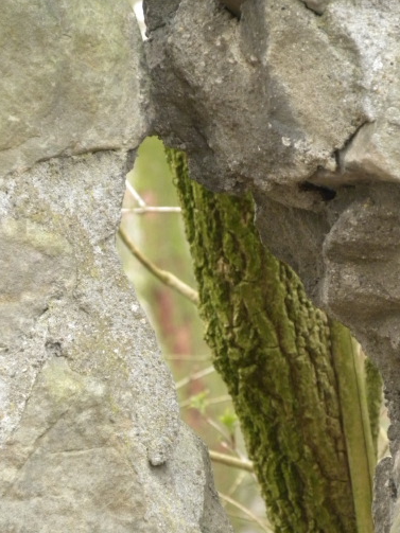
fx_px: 8339
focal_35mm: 541
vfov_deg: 3.7
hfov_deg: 2.7
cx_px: 231
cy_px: 279
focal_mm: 75.7
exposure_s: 1/108
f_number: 5
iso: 400
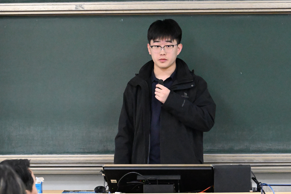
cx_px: 163
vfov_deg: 8.3
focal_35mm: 165
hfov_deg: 12.5
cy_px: 107
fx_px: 1334
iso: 12800
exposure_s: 1/200
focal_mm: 88
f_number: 5
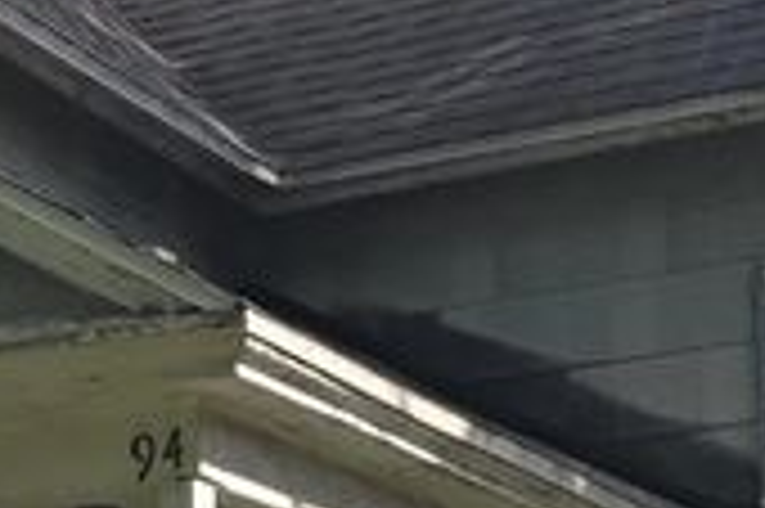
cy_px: 737
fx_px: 3057
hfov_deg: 14.3
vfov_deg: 9.3
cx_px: 306
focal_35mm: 144
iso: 12
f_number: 1.7
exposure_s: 1/492
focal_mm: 6.25
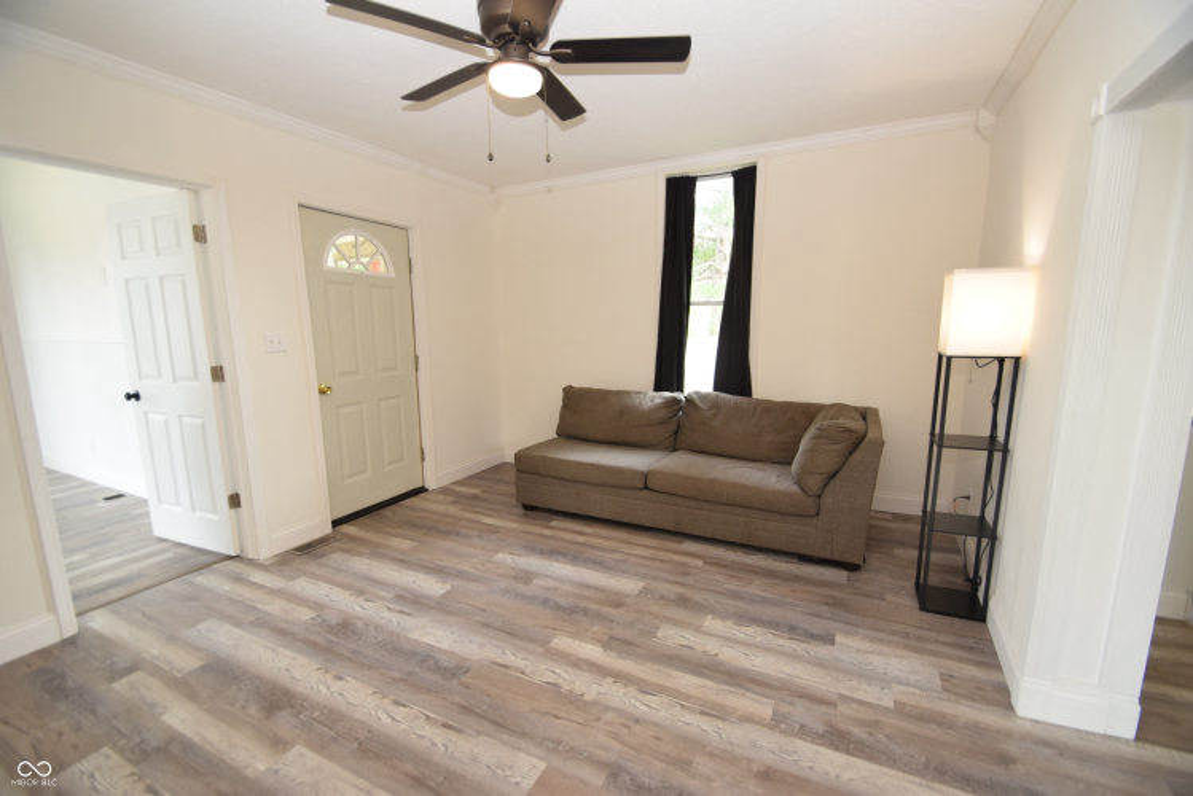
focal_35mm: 15
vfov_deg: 77.4
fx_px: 497
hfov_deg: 100.4
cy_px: 398
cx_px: 596
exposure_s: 1/80
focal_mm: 10
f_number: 4.5
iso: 800
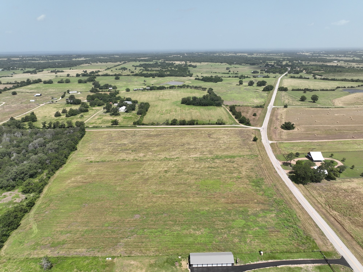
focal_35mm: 24
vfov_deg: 56.8
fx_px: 252
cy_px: 136
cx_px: 182
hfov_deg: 71.6
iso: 100
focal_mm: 12.29
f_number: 2.8
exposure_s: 1/1600
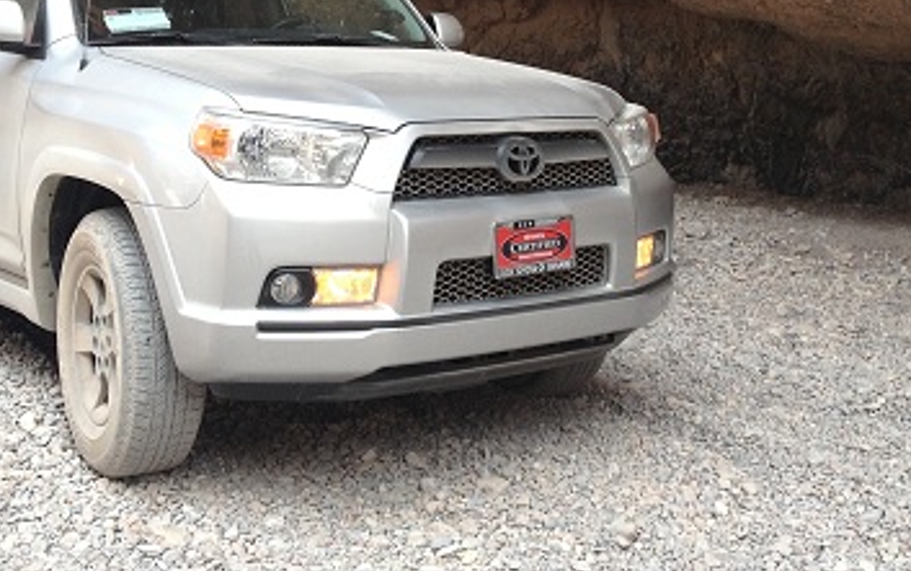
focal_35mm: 63
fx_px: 1565
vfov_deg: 20.4
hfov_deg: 32.5
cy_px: 96
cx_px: 477
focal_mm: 4.28
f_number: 2.4
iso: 50
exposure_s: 1/192
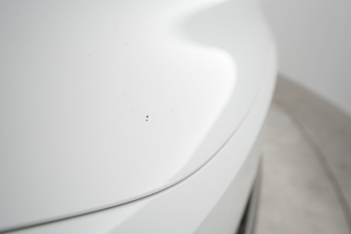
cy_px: 117
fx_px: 273
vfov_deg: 46.4
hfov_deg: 65.5
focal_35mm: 28
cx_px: 176
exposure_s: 1/100
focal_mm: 28
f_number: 5.6
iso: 3200
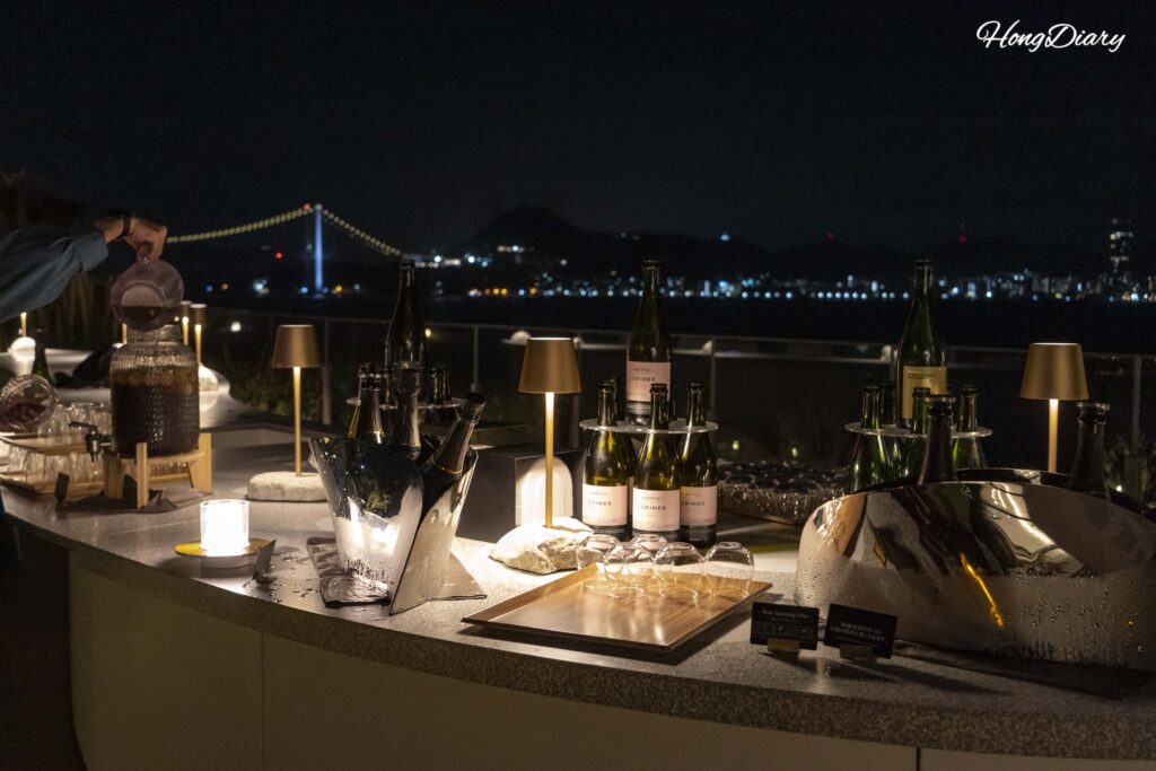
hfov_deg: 51.9
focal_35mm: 37
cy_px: 386
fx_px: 1188
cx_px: 578
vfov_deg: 36.0
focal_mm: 37
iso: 8000
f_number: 5
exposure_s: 1/60
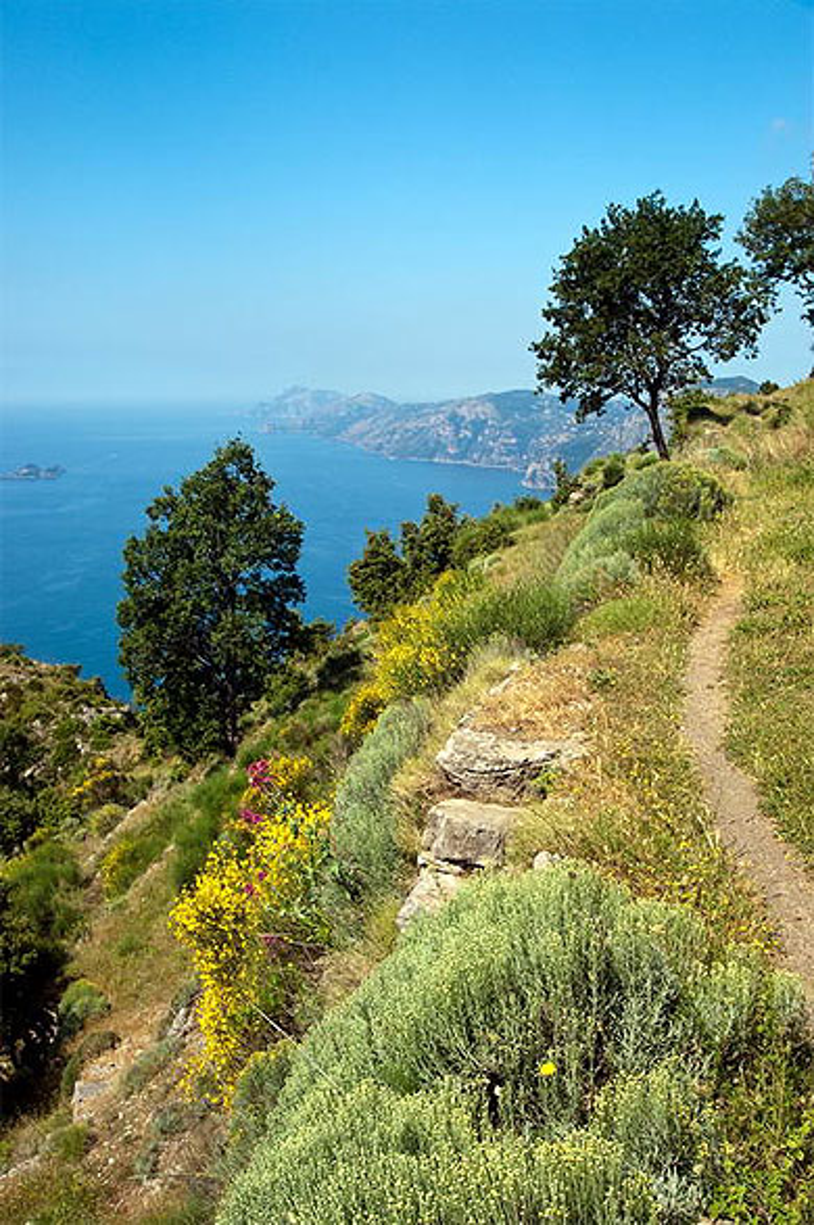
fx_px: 1224
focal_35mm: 36
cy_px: 612
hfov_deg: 36.8
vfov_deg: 53.2
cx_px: 407
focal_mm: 24
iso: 200
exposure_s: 1/200
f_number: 9
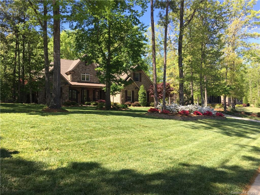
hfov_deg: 61.7
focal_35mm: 29
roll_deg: +1.1
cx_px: 130
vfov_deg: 48.2
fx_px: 218
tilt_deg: +3.2
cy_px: 98
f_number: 2.2
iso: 25
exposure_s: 1/452
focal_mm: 4.15
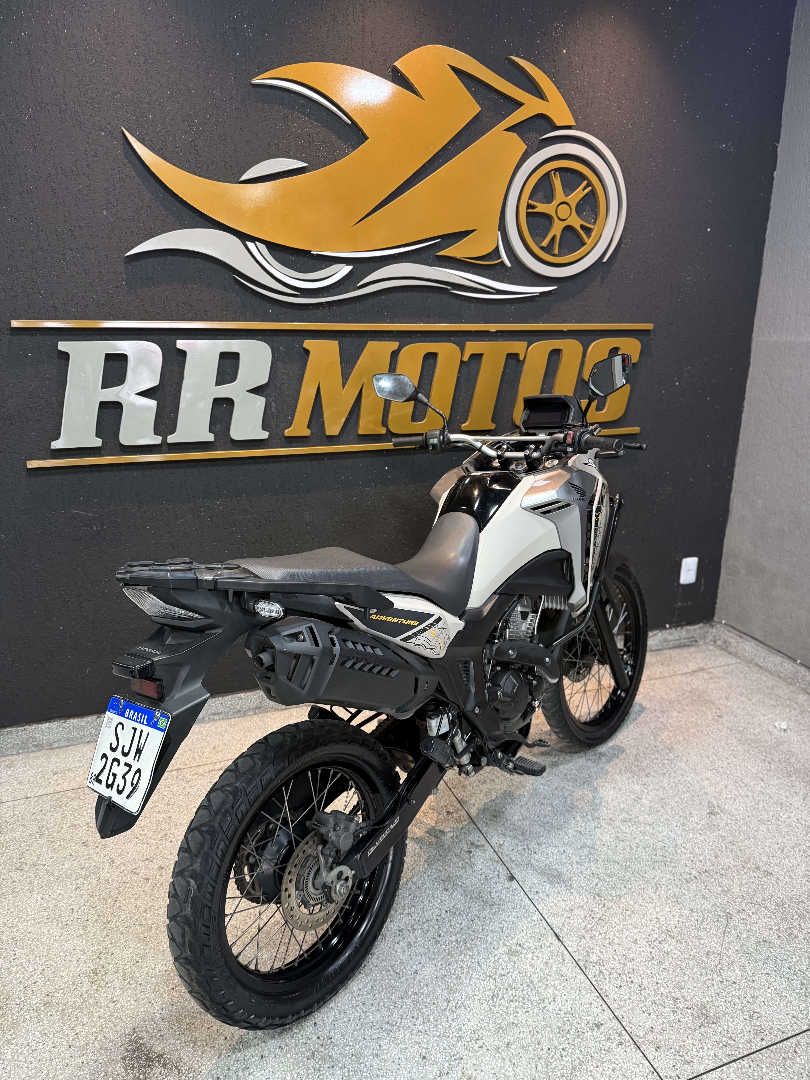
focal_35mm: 24
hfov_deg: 56.8
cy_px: 540
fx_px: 749
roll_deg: -1.0
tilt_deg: -16.4
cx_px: 405
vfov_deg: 71.6
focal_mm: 6.76
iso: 400
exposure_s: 1/60
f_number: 1.78
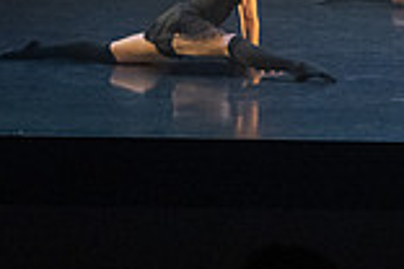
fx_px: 2424
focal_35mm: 216
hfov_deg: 9.1
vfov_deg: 6.3
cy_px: -65
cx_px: 747
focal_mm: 52
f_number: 3.2
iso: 4000
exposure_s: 1/500
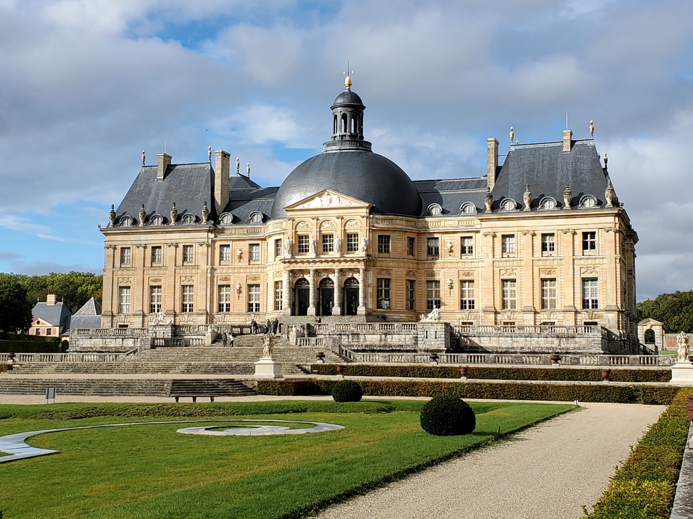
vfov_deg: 53.1
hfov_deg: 67.3
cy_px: 260
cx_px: 346
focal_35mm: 26
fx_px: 521
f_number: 2.4
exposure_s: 1/1693
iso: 50
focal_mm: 4.3
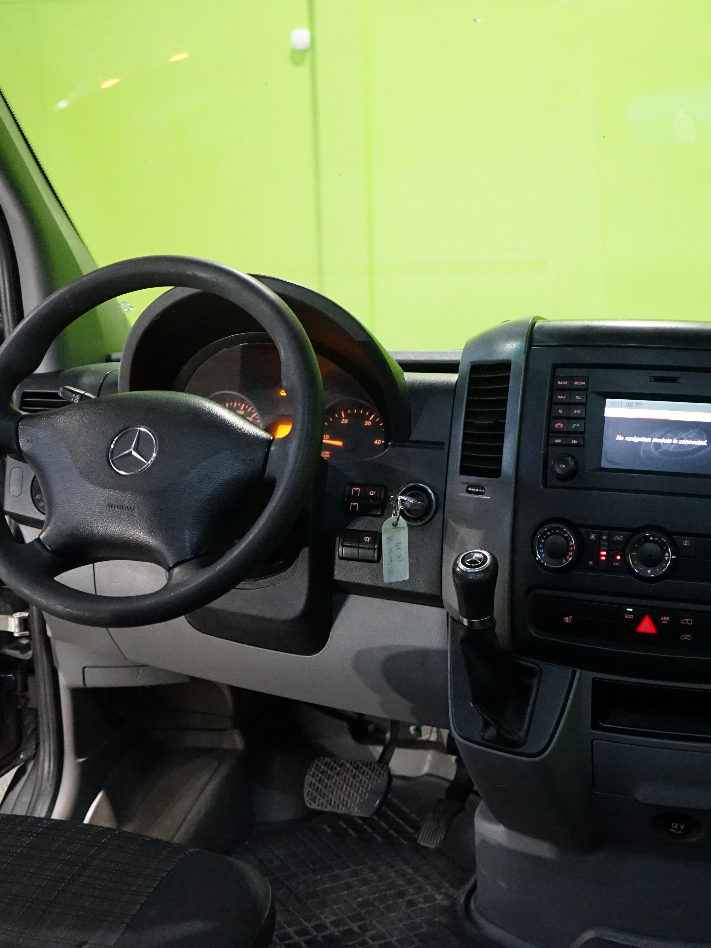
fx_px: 1232
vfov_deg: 42.1
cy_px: 476
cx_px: 463
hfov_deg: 32.0
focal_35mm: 45
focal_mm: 31
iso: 6400
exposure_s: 1/125
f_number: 4
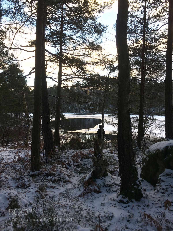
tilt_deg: -4.6
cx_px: 86
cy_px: 116
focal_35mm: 29
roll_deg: -0.3
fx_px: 193
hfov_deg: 48.2
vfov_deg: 61.7
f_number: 2.2
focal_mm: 4.15
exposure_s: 1/266
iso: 32
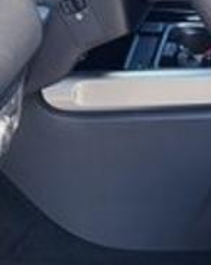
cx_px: 347
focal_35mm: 142
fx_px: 1110
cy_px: 25
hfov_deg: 10.4
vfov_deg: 13.5
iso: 40
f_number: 1.8
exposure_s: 1/376
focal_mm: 5.4
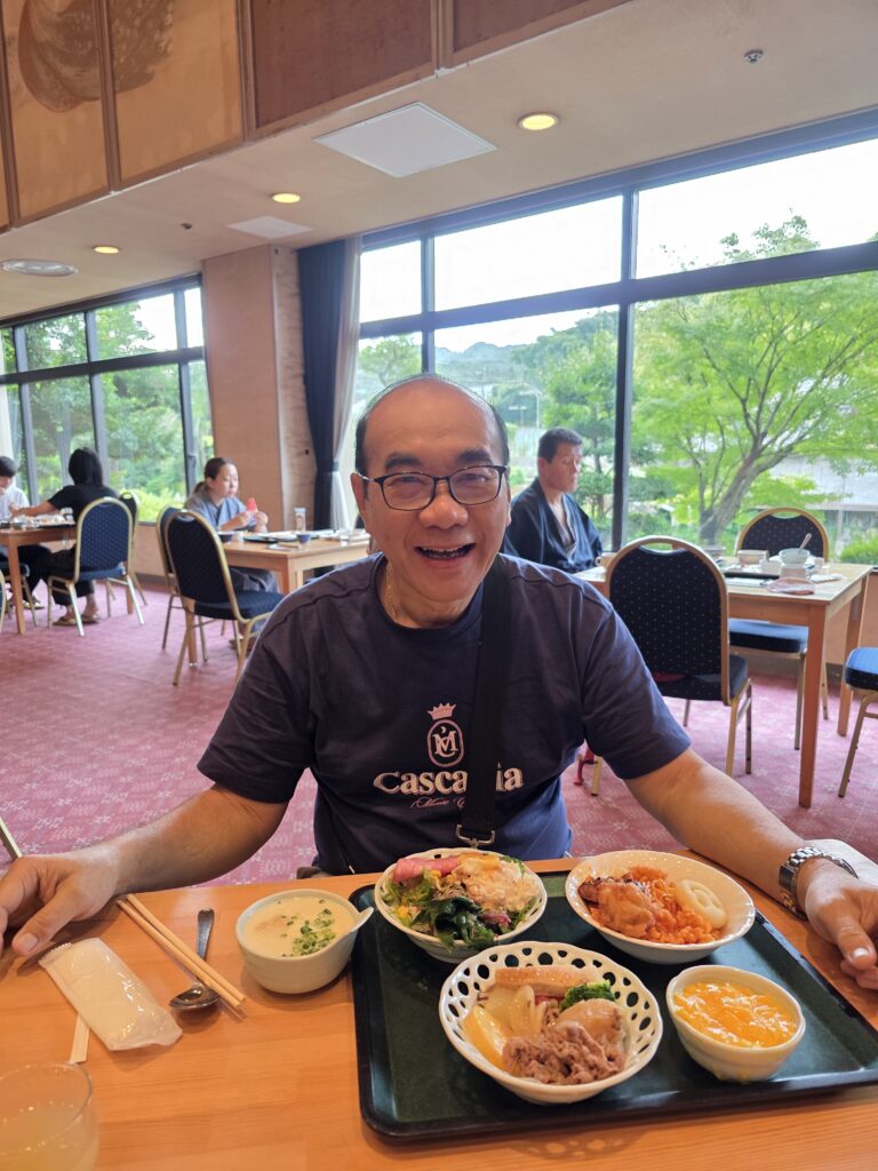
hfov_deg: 58.9
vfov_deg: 73.9
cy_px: 586
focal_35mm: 23
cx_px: 439
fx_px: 778
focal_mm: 6.3
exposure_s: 1/120
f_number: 1.7
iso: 125
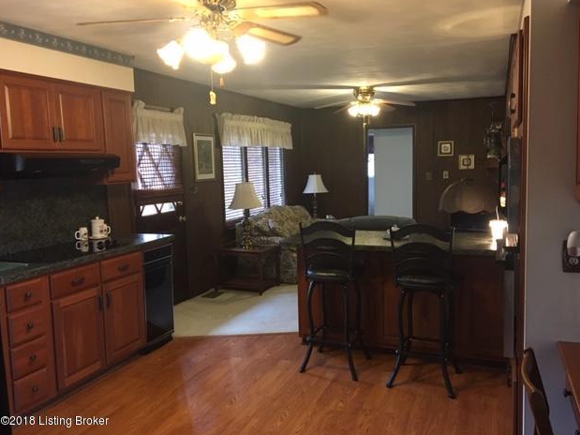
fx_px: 503
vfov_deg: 46.8
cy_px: 215
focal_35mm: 30
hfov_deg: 60.0
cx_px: 295
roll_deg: +0.7
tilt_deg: -4.8
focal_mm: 4.15
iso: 160
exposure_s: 1/30
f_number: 2.2
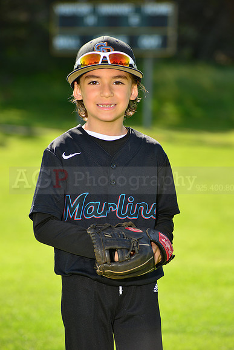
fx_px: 1949
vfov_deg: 10.3
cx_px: 117
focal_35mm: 200
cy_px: 175
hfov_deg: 6.9
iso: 200
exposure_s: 1/250
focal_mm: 200
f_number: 8
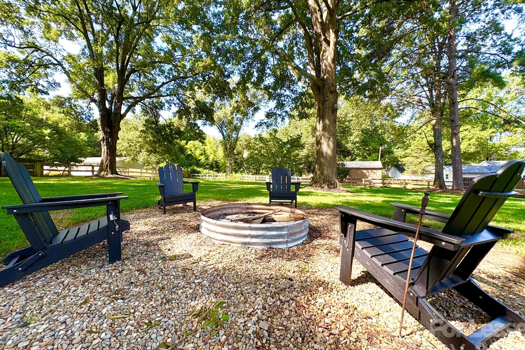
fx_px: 219
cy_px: 168
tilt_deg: +0.6
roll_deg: +0.2
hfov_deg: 100.4
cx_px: 261
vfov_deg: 77.3
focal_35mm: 15
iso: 64
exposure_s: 1/364
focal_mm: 2.22
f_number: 2.2
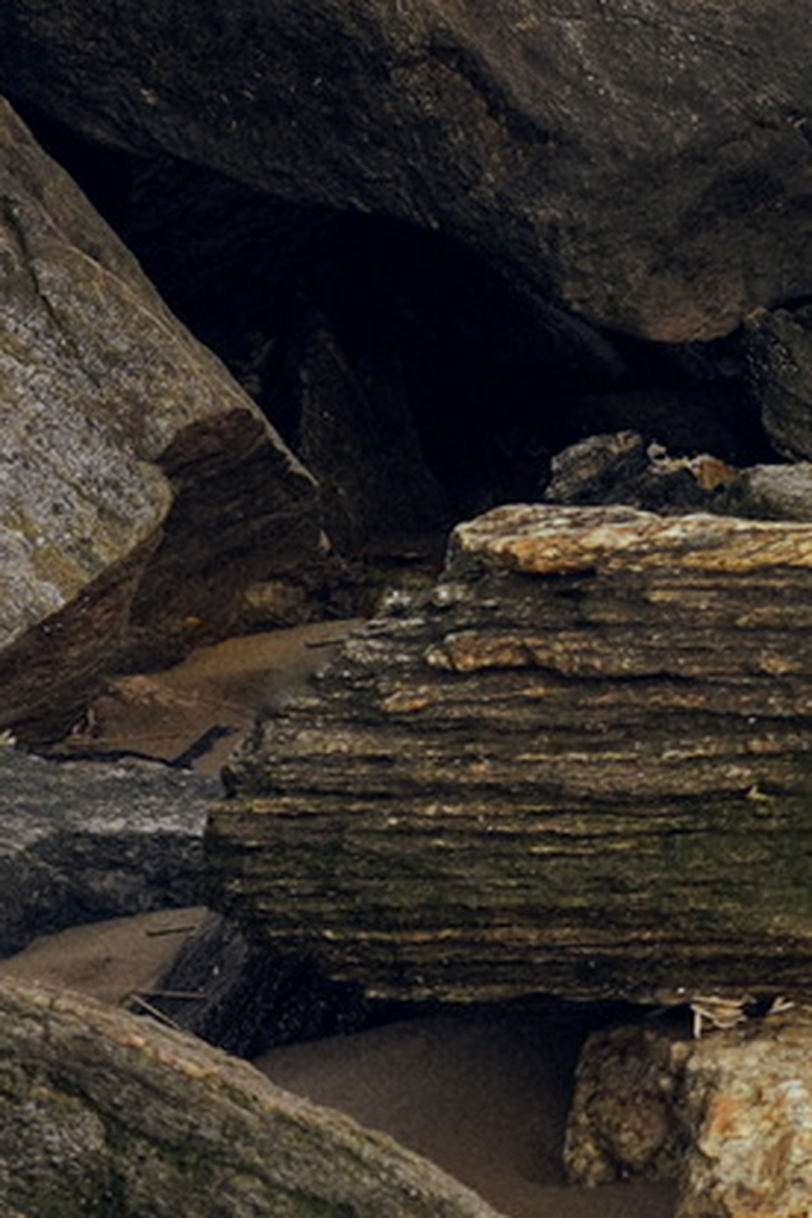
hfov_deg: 6.6
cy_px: -138
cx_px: 2157
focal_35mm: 195
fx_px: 6597
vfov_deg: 10.4
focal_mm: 35
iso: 125
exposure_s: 1/400
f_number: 4
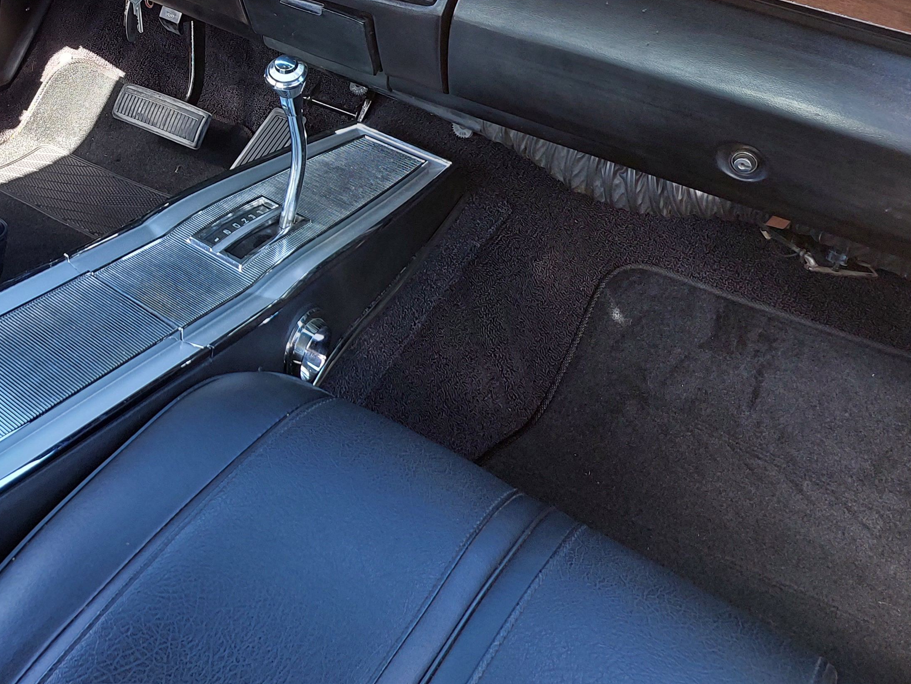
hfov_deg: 41.7
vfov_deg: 33.3
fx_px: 1105
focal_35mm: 42
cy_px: 126
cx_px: 116
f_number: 1.8
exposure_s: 1/50
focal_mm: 5.06
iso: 50
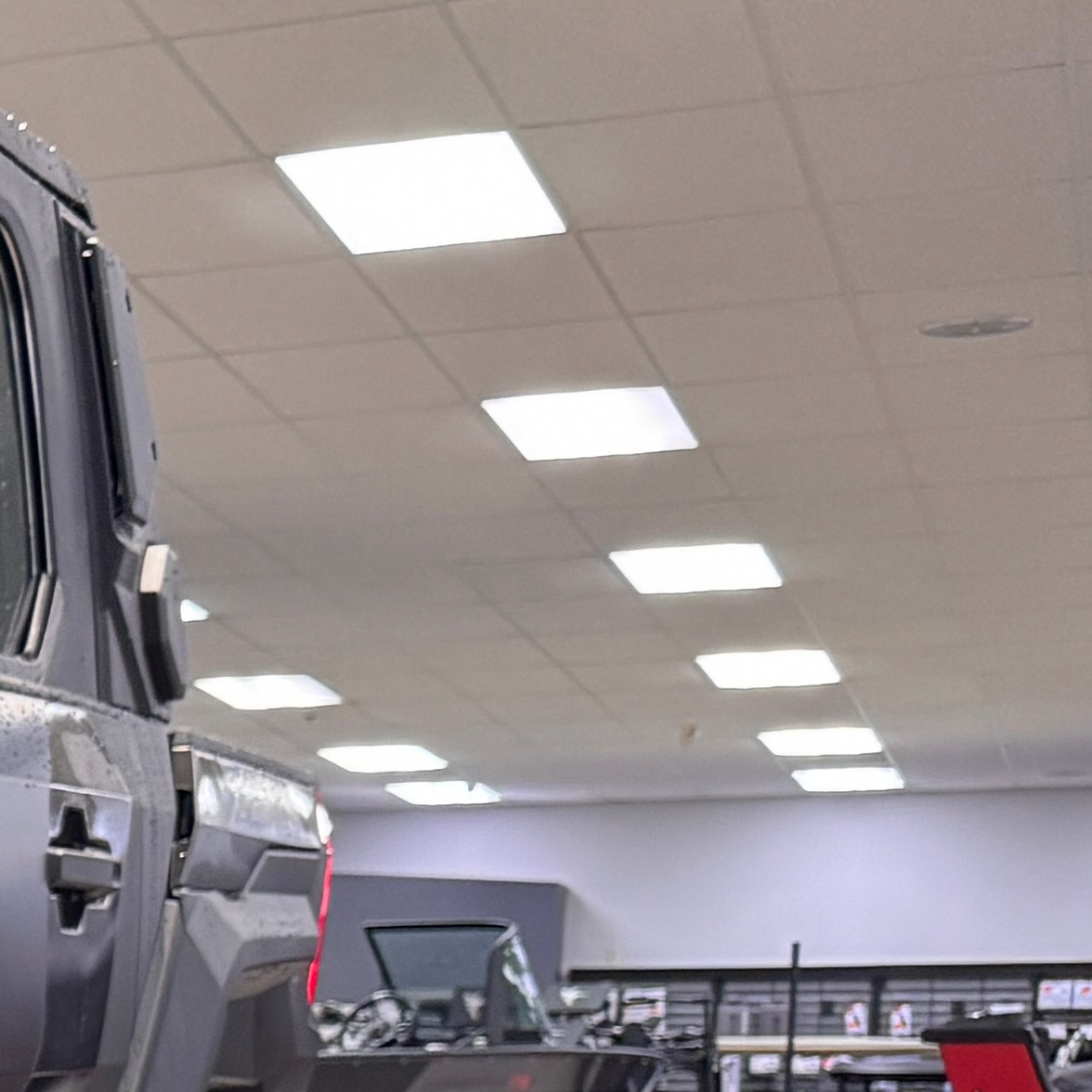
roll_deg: -0.9
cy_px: 1441
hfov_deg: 13.6
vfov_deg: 16.0
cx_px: -1299
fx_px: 3676
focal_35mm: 103
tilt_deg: -4.6
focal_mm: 6.76
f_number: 1.78
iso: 200
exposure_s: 1/60
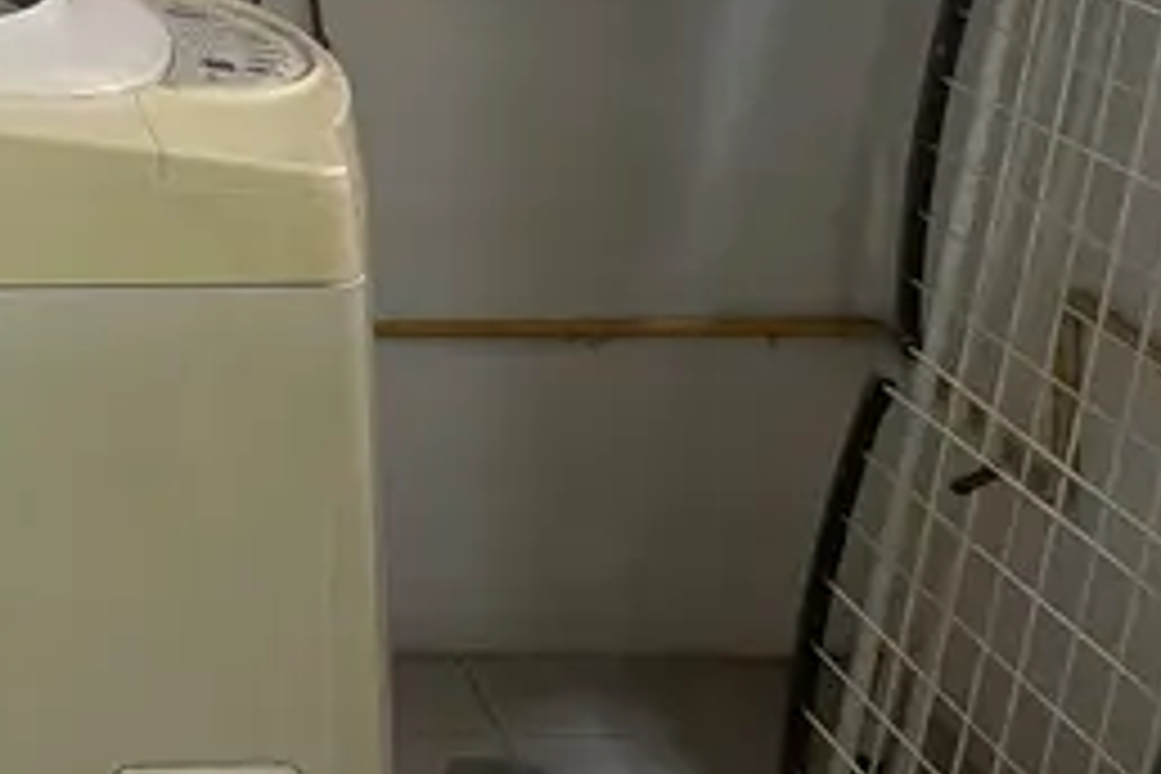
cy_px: -284
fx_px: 2709
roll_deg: +2.3
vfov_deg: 15.4
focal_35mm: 84
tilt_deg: -4.1
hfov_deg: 20.9
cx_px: -540
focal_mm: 4.2
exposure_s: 1/60
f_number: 1.6
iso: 100
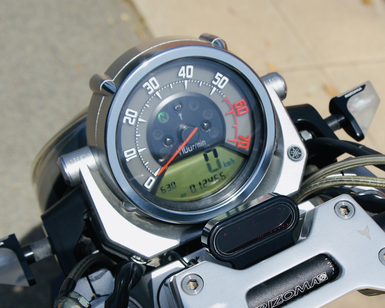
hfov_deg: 29.9
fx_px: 718
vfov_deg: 24.0
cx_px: 233
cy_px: 217
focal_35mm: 63
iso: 200
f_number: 4.5
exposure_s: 1/2000
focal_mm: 24
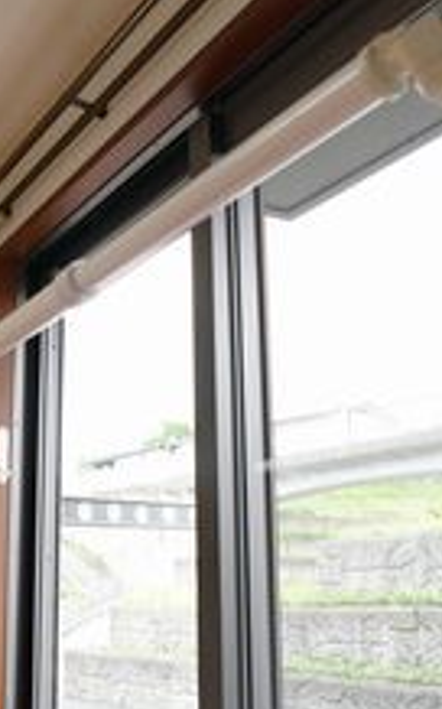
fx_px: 1081
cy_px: 405
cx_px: 166
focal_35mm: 56
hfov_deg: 23.1
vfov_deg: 36.2
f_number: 4
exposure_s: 1/160
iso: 500
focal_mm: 16
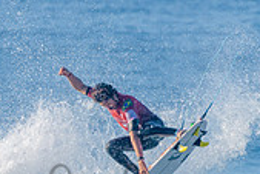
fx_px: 12418
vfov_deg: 0.8
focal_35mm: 1718
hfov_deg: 1.2
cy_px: 175
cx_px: 115
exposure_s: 1/2000
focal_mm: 500
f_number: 5.6
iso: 450
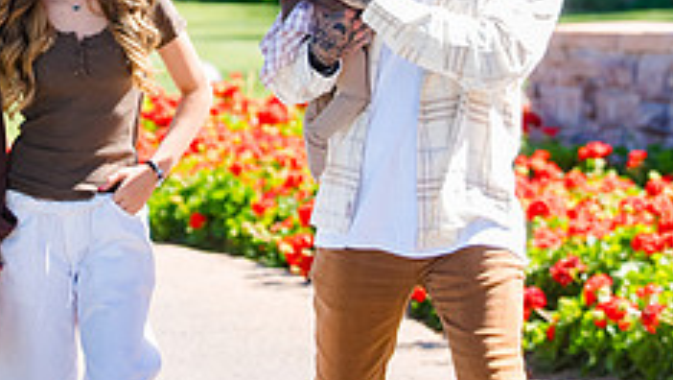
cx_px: 262
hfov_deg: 5.8
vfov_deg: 3.3
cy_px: 13
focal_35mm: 369
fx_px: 6589
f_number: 5.6
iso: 400
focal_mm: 142
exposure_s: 1/400
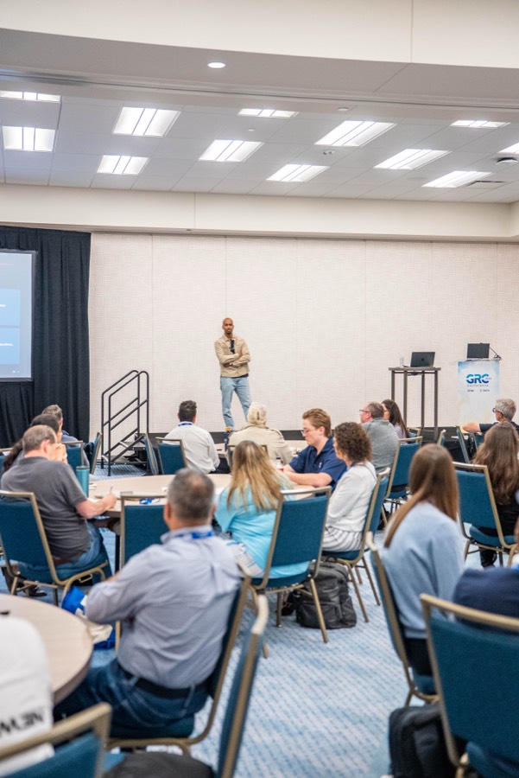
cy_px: 389
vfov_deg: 43.6
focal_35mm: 45
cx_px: 260
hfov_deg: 29.9
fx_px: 972
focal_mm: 45
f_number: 2.2
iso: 2500
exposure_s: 1/250
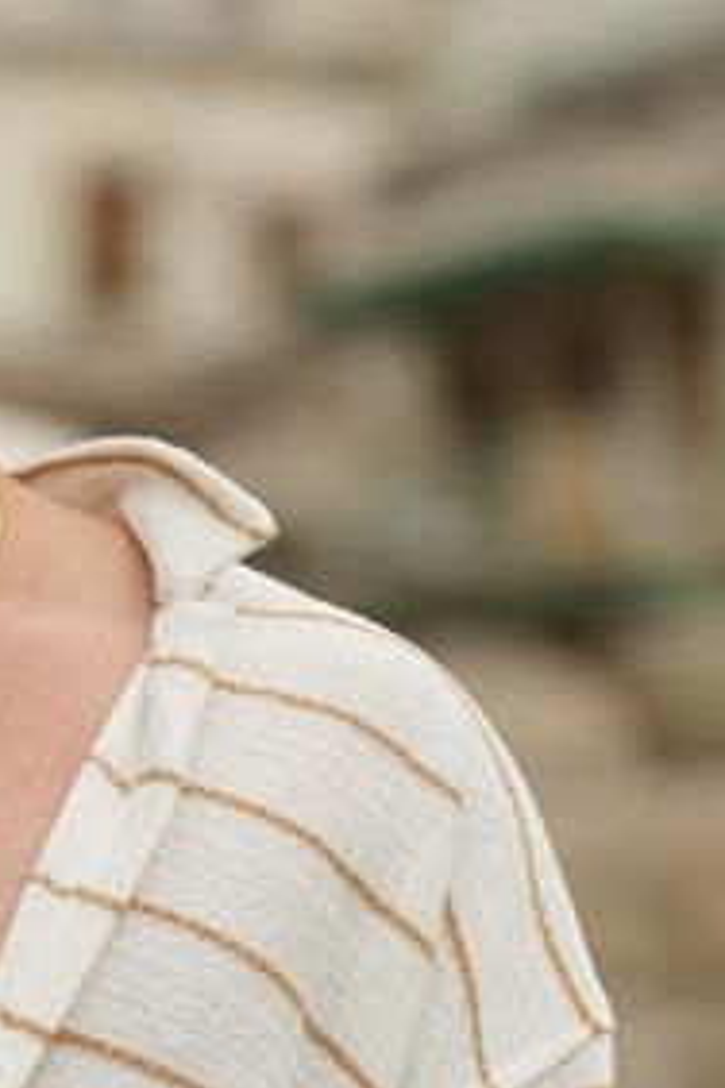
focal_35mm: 201
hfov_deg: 6.8
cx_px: -96
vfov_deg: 10.2
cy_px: 1061
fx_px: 6071
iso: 320
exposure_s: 1/1250
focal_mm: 50
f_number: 1.2
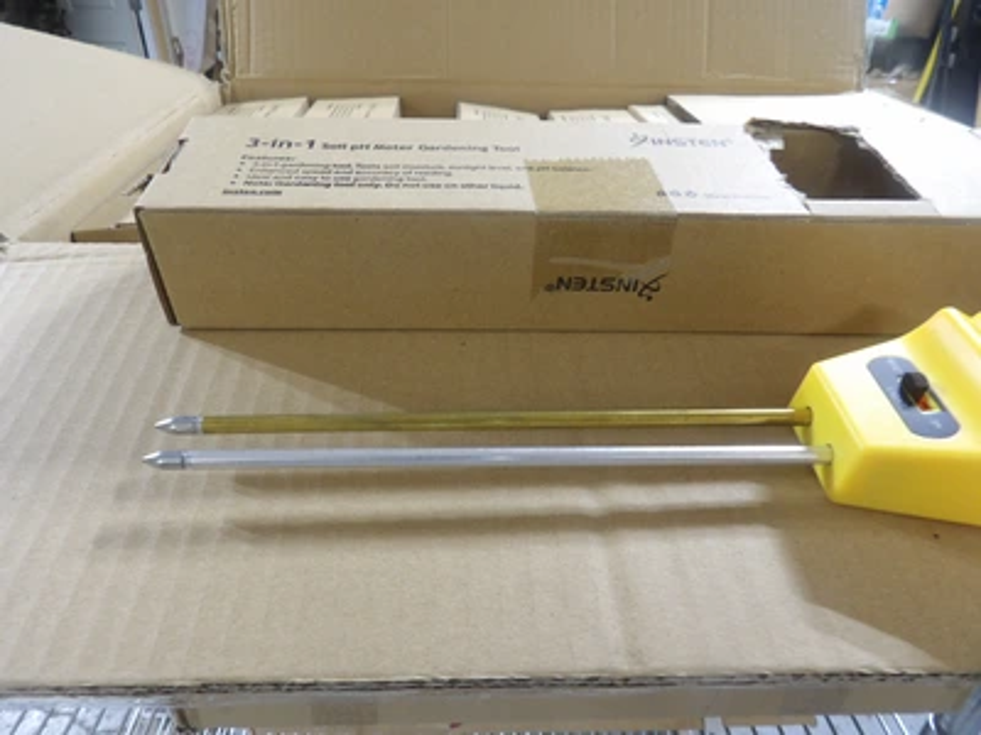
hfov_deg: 71.6
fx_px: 680
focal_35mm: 24
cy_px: 368
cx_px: 490
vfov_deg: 56.8
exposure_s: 1/28
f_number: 3.2
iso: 200
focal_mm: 4.3
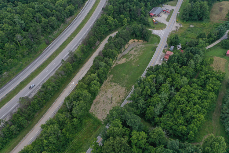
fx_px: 178
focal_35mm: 28
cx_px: 114
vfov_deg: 46.4
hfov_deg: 65.5
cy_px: 76
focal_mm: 10.26
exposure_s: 1/120
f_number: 4
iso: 100
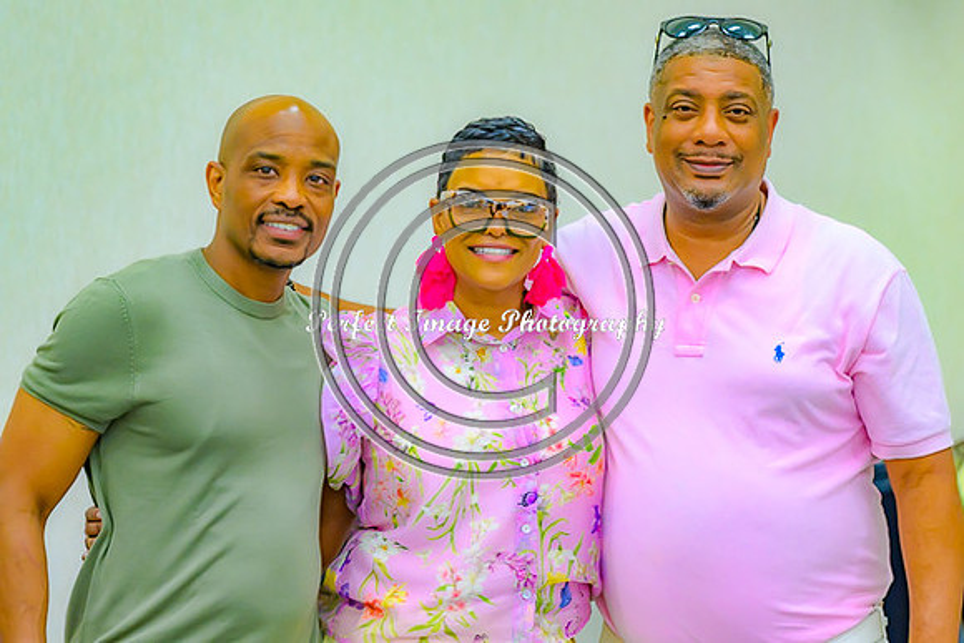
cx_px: 482
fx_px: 2812
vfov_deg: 13.0
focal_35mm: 105
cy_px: 322
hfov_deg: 19.5
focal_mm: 70
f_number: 2.8
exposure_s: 1/125
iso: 1000
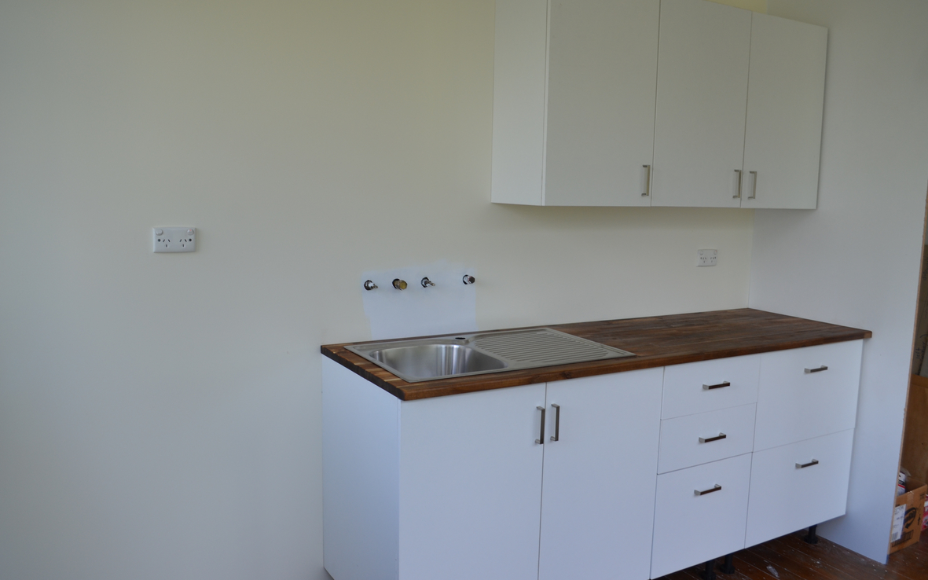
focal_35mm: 31
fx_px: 784
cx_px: 466
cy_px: 289
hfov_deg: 61.2
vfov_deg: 40.6
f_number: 5.6
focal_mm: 20
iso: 220
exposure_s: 1/125
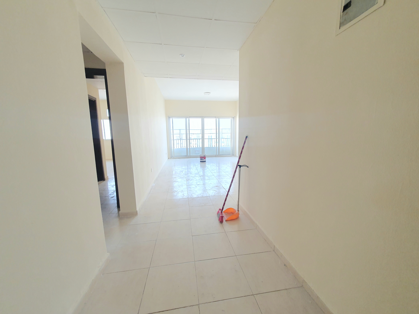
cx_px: 210
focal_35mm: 13
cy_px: 157
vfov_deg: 89.9
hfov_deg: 106.2
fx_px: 157
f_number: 2.2
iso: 160
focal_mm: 1.8
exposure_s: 1/60.2
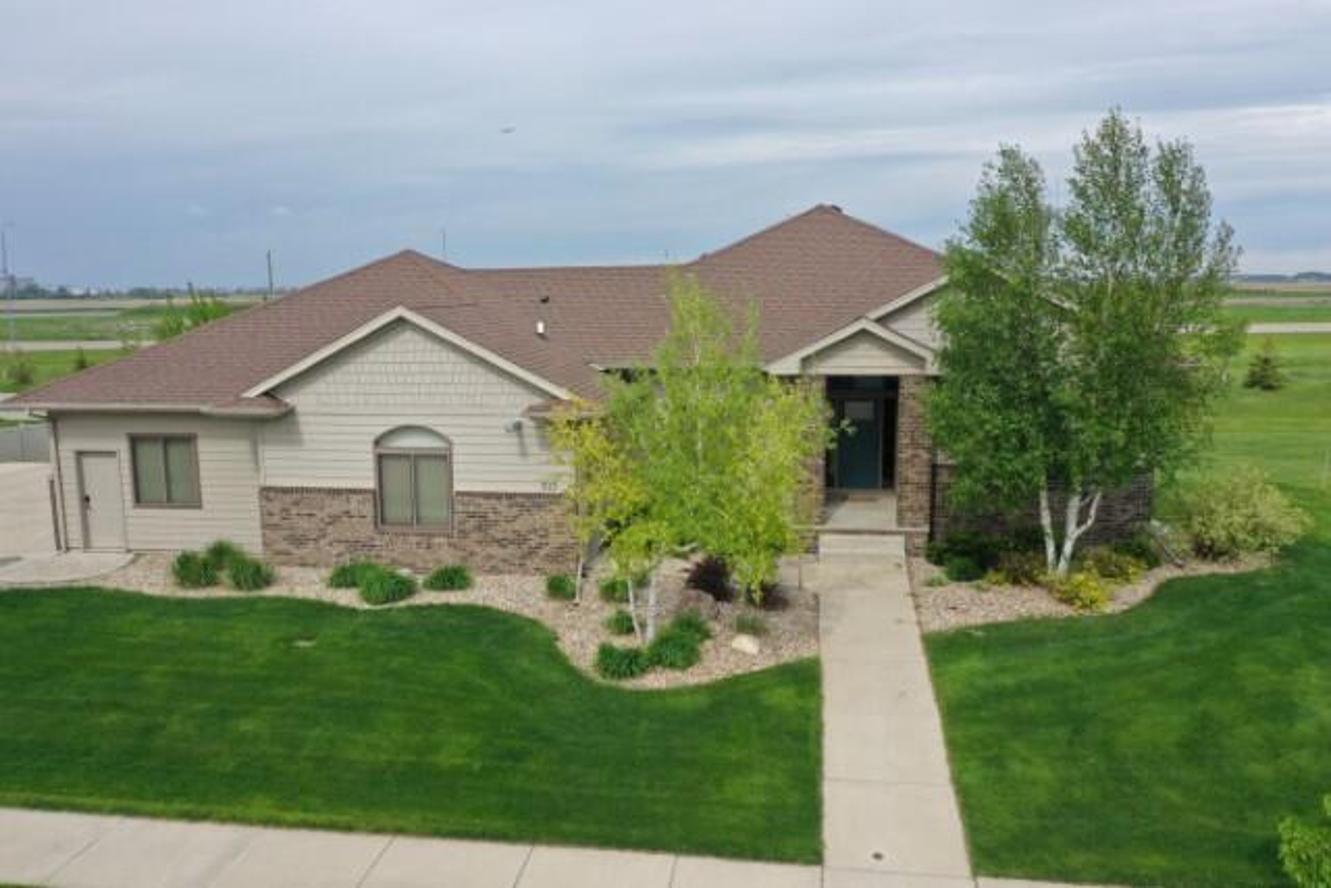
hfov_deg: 65.5
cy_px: 444
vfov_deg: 46.4
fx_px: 1035
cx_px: 666
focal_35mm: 28
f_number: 9
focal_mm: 10.26
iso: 100
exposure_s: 1/160
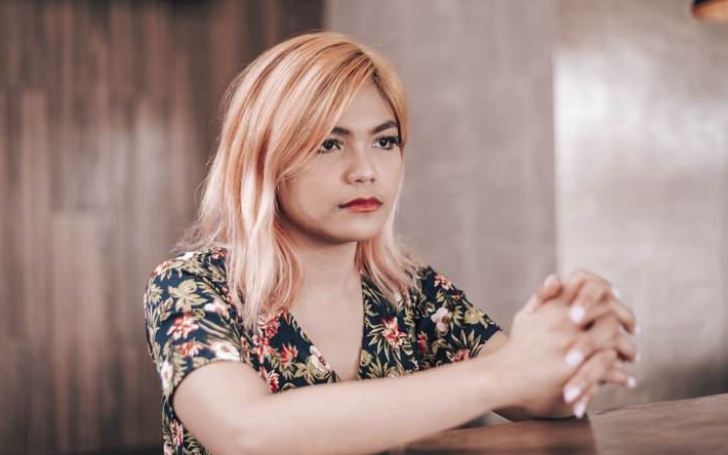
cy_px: 216
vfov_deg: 24.9
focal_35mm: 52
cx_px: 367
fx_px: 1032
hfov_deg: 38.9
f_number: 2.5
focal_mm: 50
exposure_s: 1/200
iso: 125
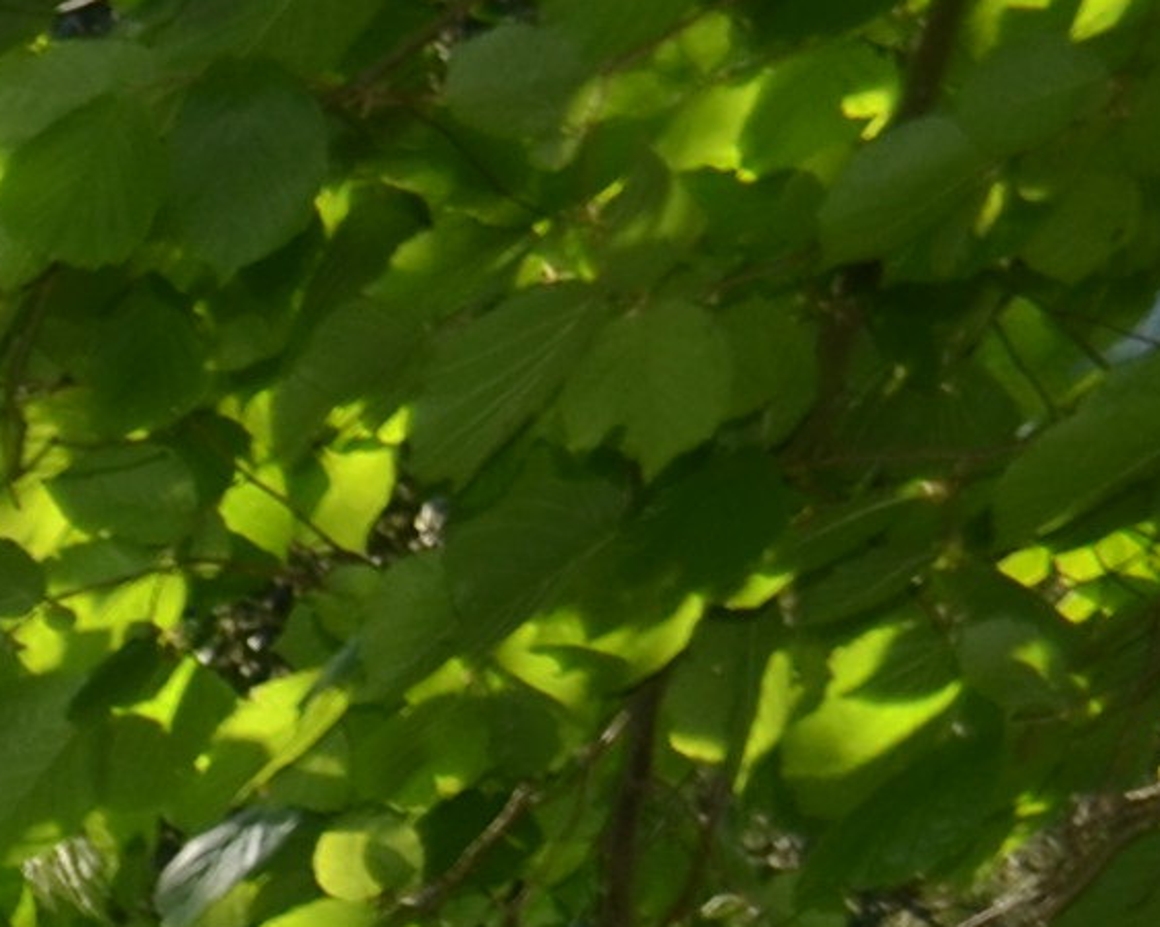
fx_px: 8443
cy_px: 3308
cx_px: -3311
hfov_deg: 6.5
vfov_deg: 5.6
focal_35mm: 246
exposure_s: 1/200
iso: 100
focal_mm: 20
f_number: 5.6
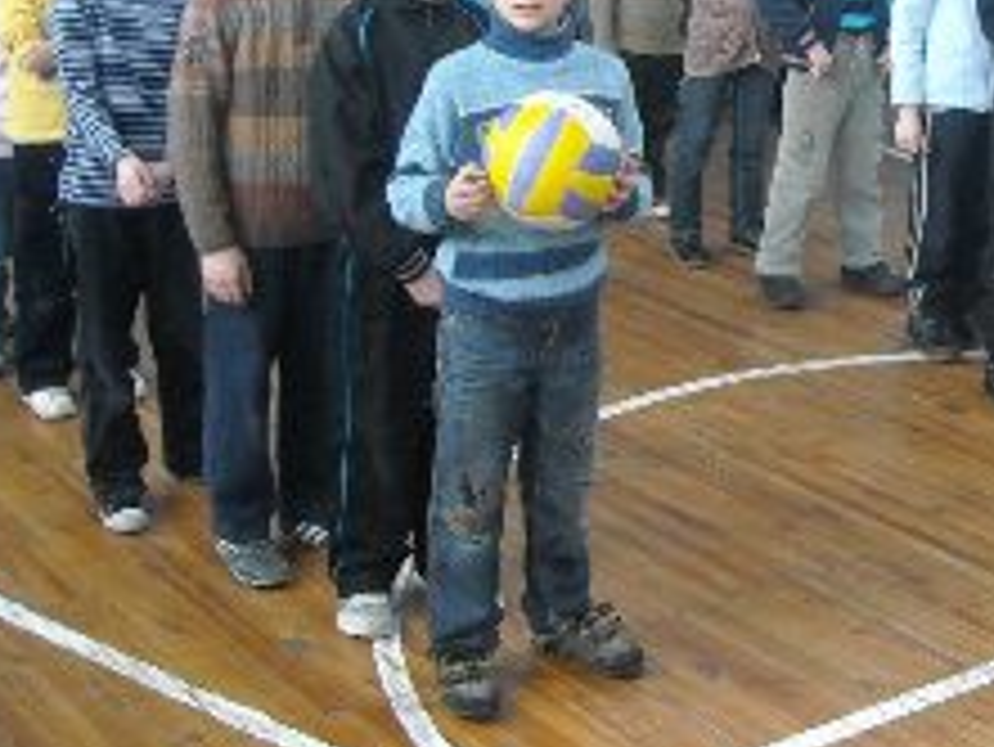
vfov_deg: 20.4
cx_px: 877
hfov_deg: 26.5
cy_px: 99
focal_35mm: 71
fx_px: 2040
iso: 366
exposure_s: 1/60
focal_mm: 5.7
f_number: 2.8
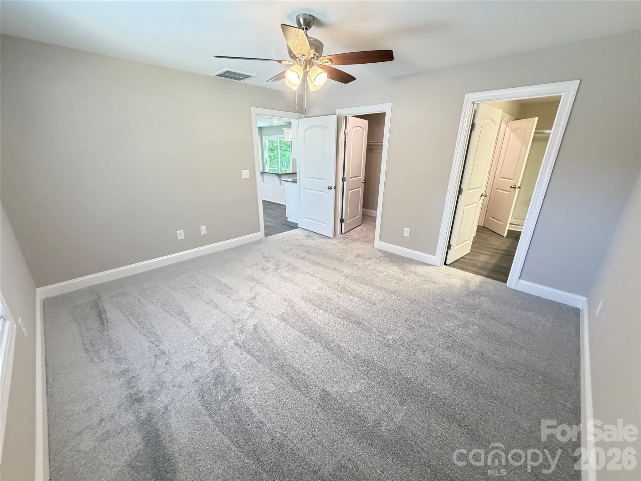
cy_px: 240
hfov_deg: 102.1
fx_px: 259
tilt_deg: -19.1
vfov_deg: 85.7
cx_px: 320
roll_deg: -0.8
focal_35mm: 14
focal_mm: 2.22
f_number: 2.2
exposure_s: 1/60
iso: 500
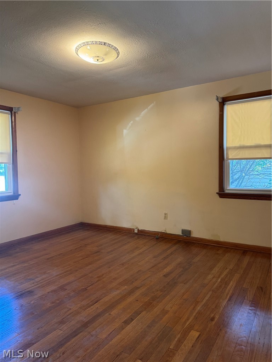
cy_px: 181
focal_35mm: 24
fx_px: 251
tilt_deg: -2.1
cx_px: 136
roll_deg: +0.5
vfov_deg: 71.6
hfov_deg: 56.8
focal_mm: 6.76
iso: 250
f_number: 1.78
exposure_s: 1/60
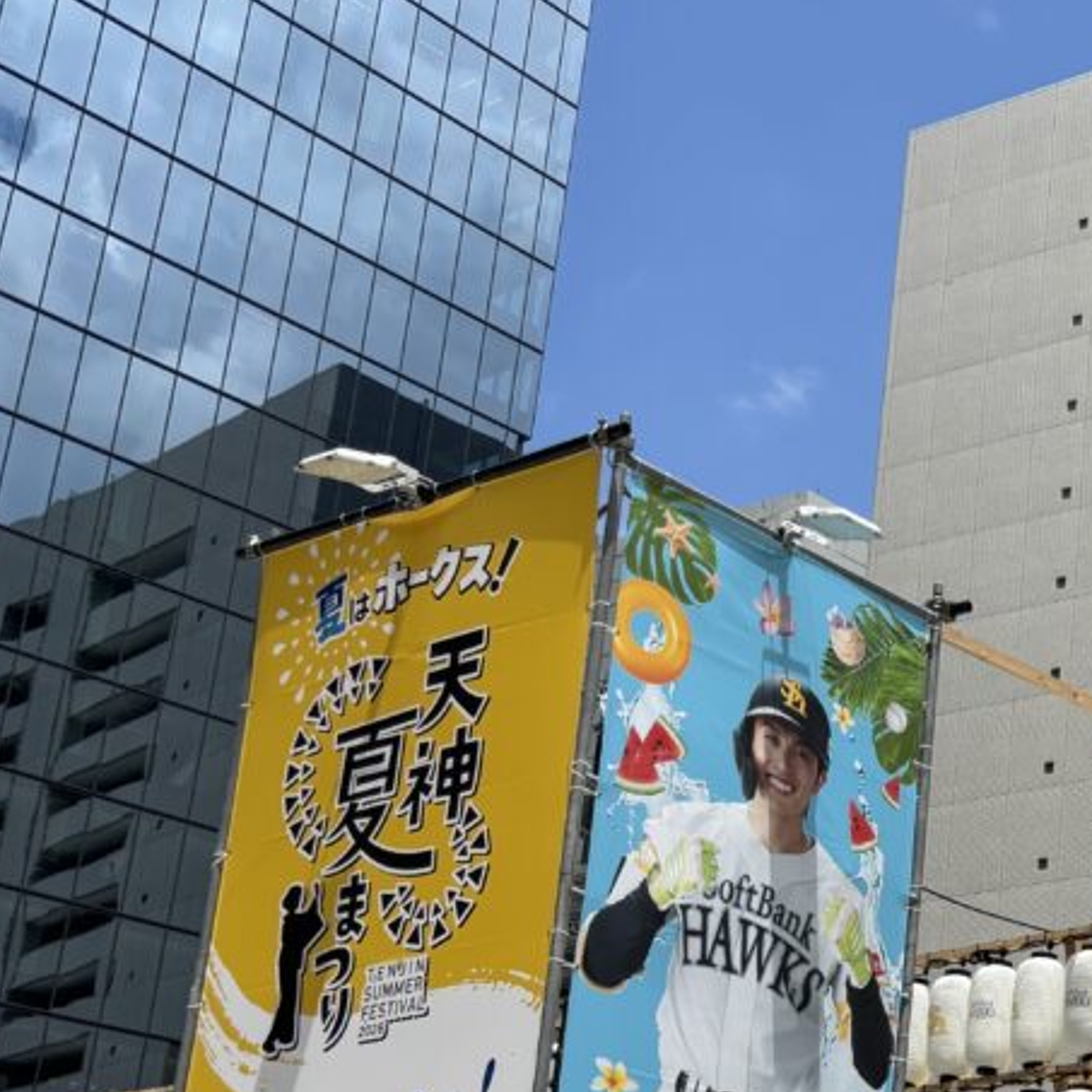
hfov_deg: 22.8
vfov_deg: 26.0
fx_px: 2320
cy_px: 873
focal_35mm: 65
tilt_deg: +16.1
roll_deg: +0.8
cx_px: 1514
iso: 50
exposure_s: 1/4854
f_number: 1.6
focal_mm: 5.96
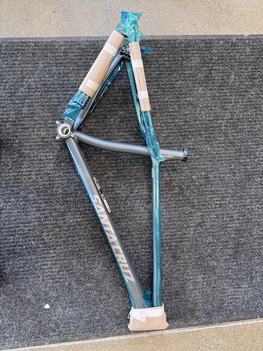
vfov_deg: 71.6
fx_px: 243
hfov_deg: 56.8
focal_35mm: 24
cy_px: 176
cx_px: 132
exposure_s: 1/60
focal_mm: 6.76
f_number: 1.78
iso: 400
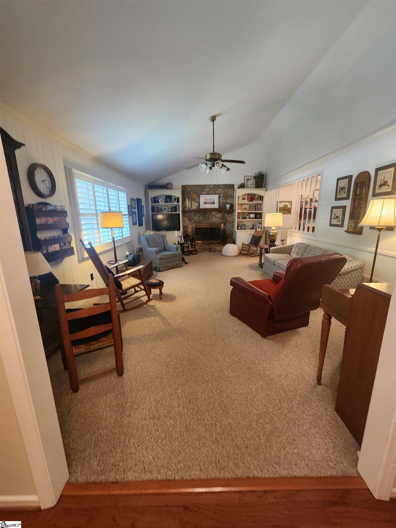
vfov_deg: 106.2
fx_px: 198
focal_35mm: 13
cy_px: 264
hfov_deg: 89.9
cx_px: 198
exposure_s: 1/30
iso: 400
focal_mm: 2.2
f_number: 2.2
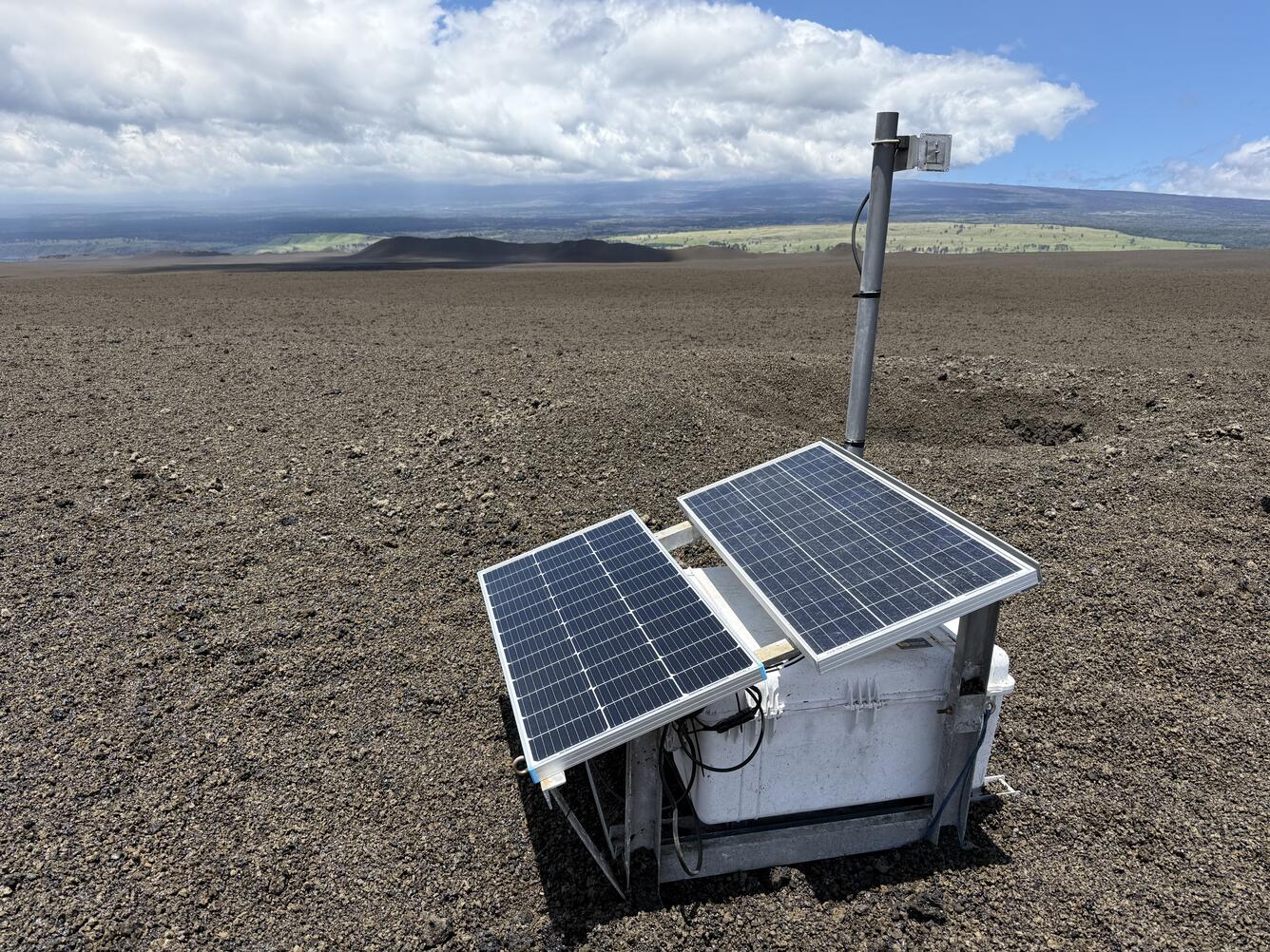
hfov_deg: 71.6
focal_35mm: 24
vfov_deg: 56.8
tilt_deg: -13.0
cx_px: 635
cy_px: 476
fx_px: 881
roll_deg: -1.4
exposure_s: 1/4167
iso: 80
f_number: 1.78
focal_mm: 6.76
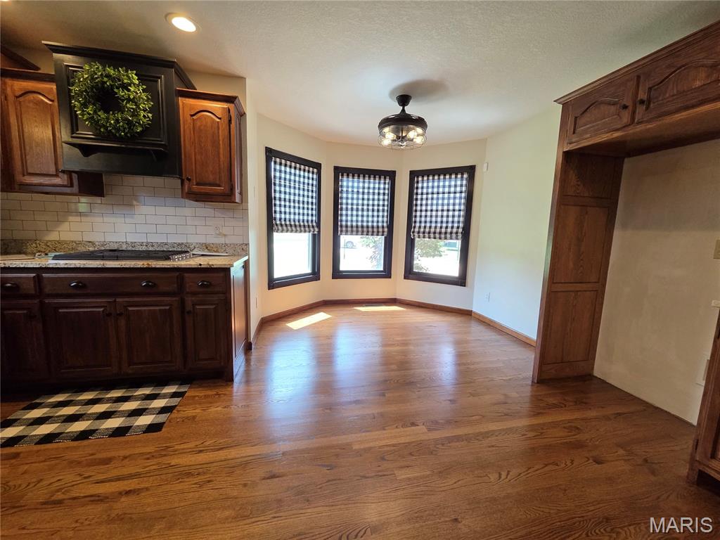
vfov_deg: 89.9
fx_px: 270
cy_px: 270
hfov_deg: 106.2
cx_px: 360
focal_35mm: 13
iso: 200
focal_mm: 2.2
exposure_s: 1/120
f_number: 2.2
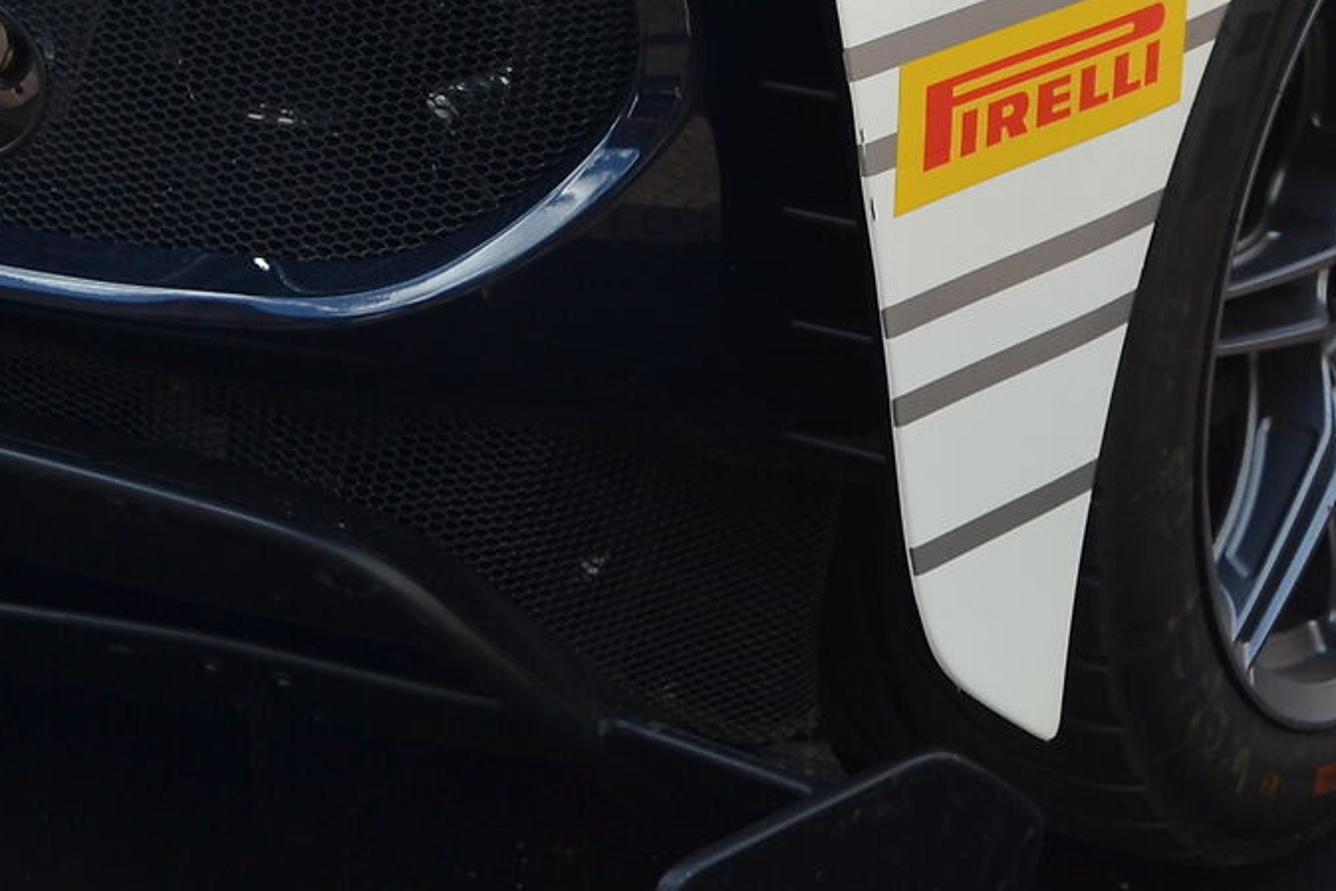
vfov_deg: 12.1
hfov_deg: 19.1
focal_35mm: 107
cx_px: 512
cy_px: -534
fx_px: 3971
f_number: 5.6
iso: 125
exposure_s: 1/125
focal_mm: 20
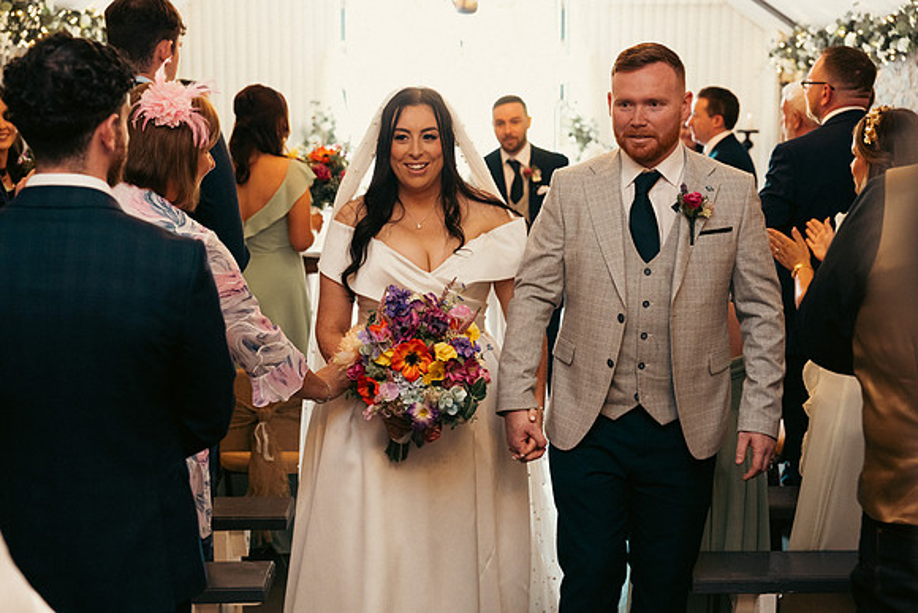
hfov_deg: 38.2
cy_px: 306
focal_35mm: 52
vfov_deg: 26.0
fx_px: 1326
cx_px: 459
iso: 2500
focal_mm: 52
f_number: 3.5
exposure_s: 1/160
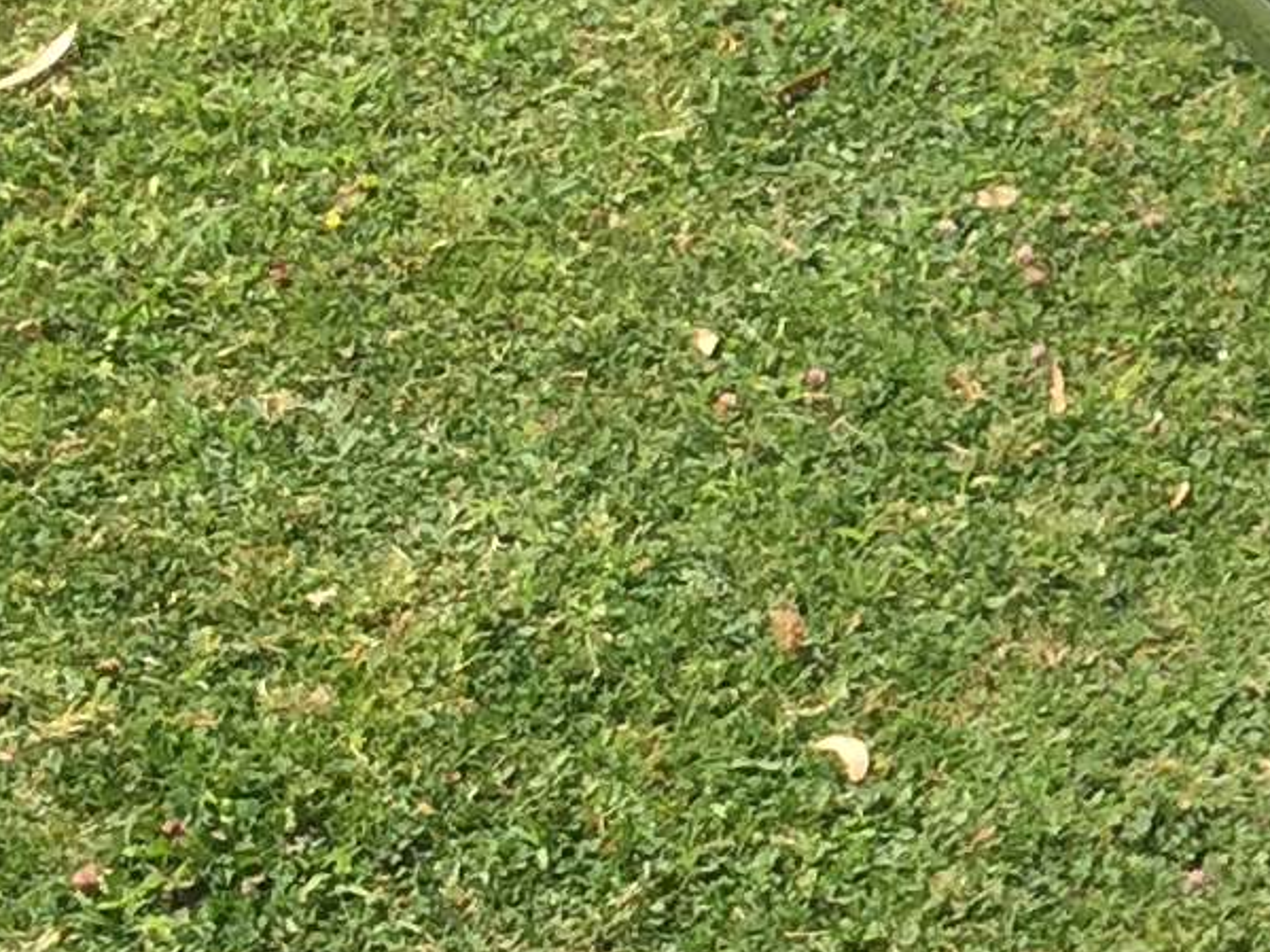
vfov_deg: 9.4
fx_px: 5796
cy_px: 382
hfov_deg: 11.3
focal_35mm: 158
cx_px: 2559
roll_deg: -0.6
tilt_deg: -32.3
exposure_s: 1/1364
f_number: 2.2
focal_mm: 4.15
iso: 32
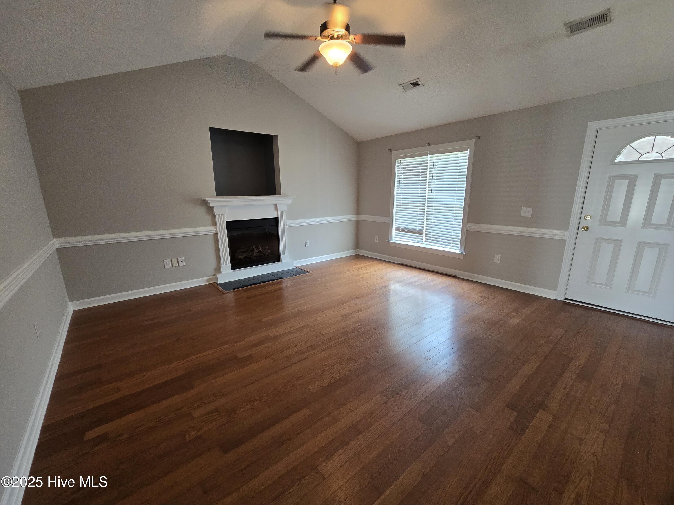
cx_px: 337
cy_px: 252
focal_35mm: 13
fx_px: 253
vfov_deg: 89.9
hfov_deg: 106.2
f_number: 2.2
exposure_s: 1/60
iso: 320
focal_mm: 2.2
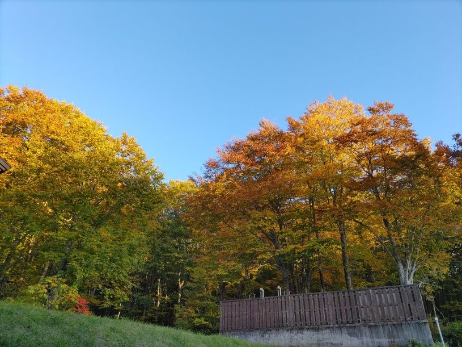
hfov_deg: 67.3
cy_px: 174
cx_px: 231
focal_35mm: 26
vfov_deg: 53.1
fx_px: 347
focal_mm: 4.8
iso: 50
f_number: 1.79
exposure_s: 1/196
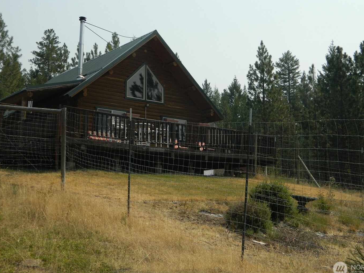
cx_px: 189
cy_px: 120
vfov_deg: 30.2
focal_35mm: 48
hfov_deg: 39.7
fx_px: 505
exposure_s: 1/200
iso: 80
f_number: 9.8
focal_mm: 7.3
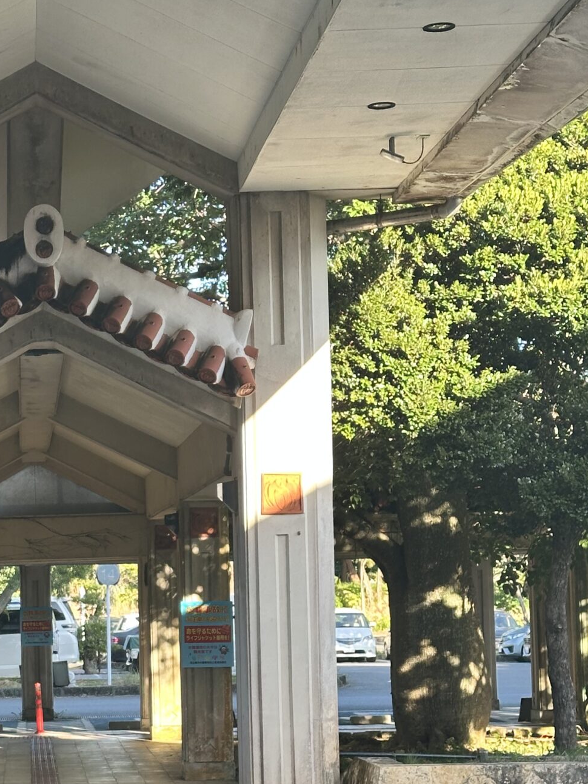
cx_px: 62
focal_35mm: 95
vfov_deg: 20.6
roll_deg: +0.6
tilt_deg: +1.5
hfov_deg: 15.4
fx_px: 2151
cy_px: 538
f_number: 1.78
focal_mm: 6.86
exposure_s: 1/246
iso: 50
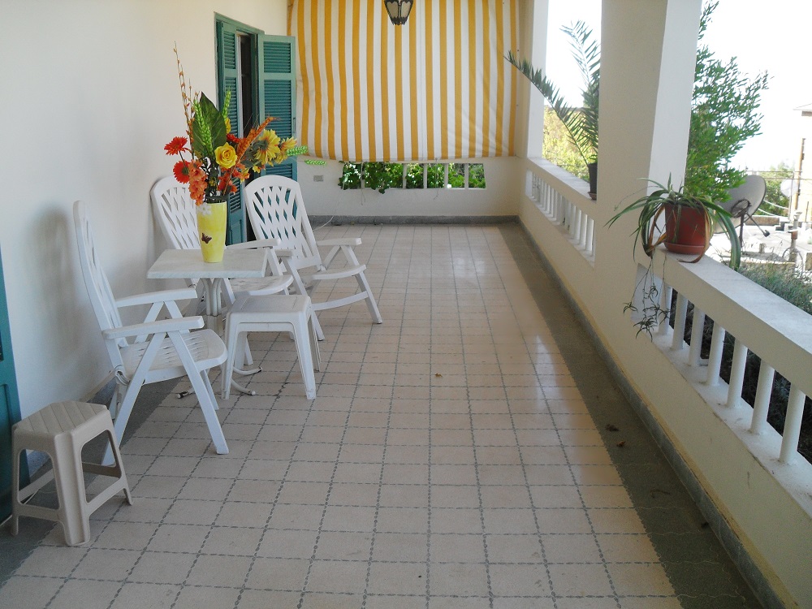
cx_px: 406
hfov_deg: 52.6
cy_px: 304
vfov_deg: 40.7
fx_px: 821
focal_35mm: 35
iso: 100
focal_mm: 6.2
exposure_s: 1/250
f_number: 2.8
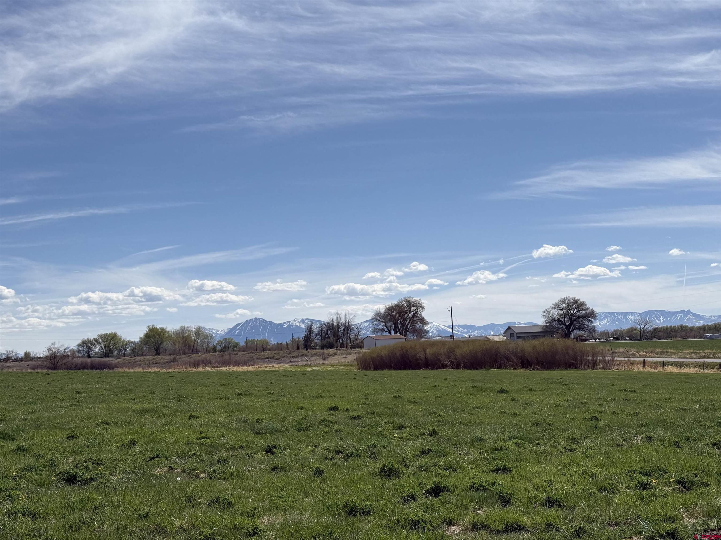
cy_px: 270
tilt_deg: +5.8
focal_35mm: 48
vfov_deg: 30.3
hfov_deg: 39.7
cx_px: 360
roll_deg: +2.7
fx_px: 1000
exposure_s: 1/9901
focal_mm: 6.76
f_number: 1.78
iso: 64
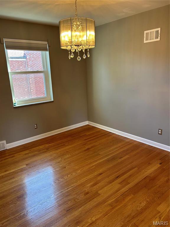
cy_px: 114
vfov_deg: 67.3
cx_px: 85
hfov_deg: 53.1
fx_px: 170
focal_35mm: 26
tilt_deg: -14.0
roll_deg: +3.1
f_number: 1.5
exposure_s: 1/120
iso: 100
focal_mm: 5.7
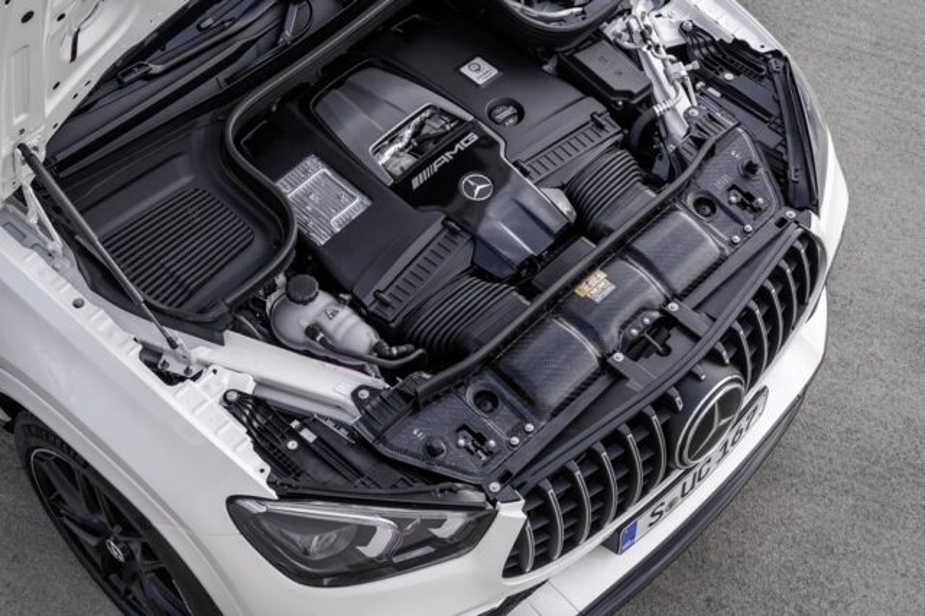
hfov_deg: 28.9
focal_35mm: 70
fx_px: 1798
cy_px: 308
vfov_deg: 19.4
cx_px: 462
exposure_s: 1/13
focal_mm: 70
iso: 31
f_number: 11
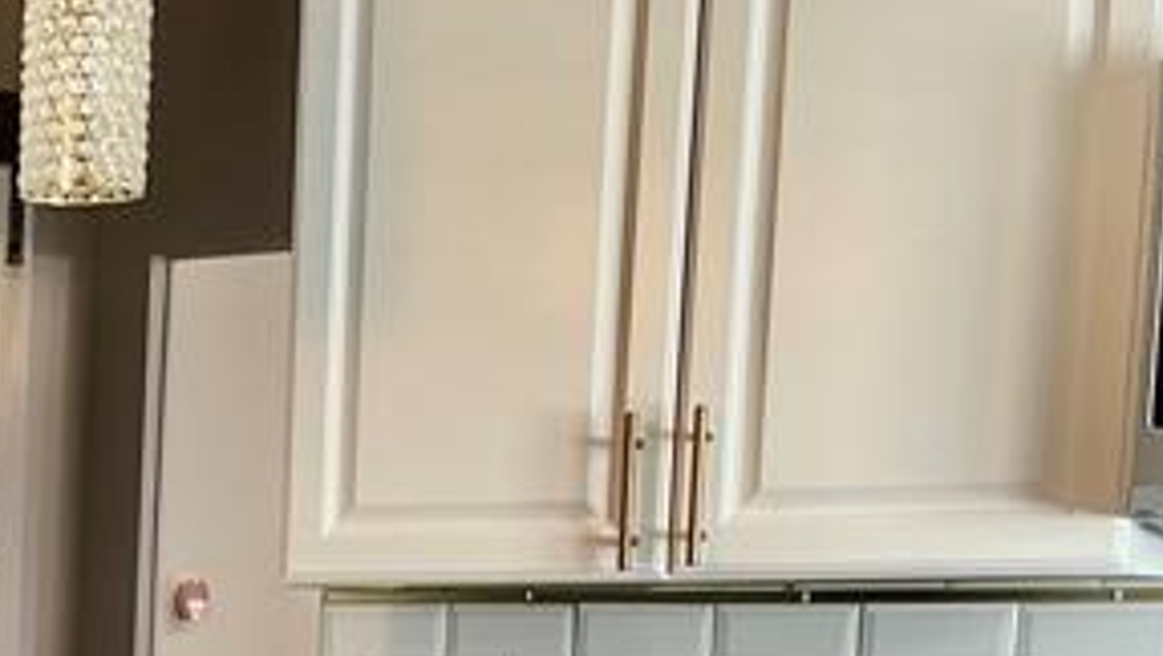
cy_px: 1130
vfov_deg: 11.3
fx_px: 3117
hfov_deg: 19.0
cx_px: -482
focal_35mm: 101
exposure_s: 1/120
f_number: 1.6
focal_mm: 5.1
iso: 125
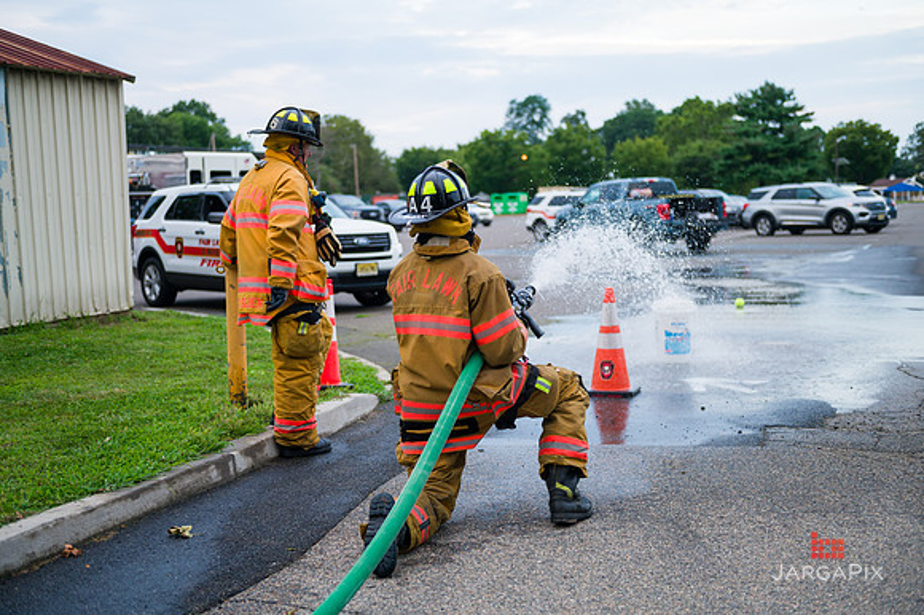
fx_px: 1129
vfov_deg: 30.5
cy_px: 308
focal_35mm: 44
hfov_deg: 44.5
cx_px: 462
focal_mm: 44
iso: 500
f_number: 3.2
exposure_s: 1/250
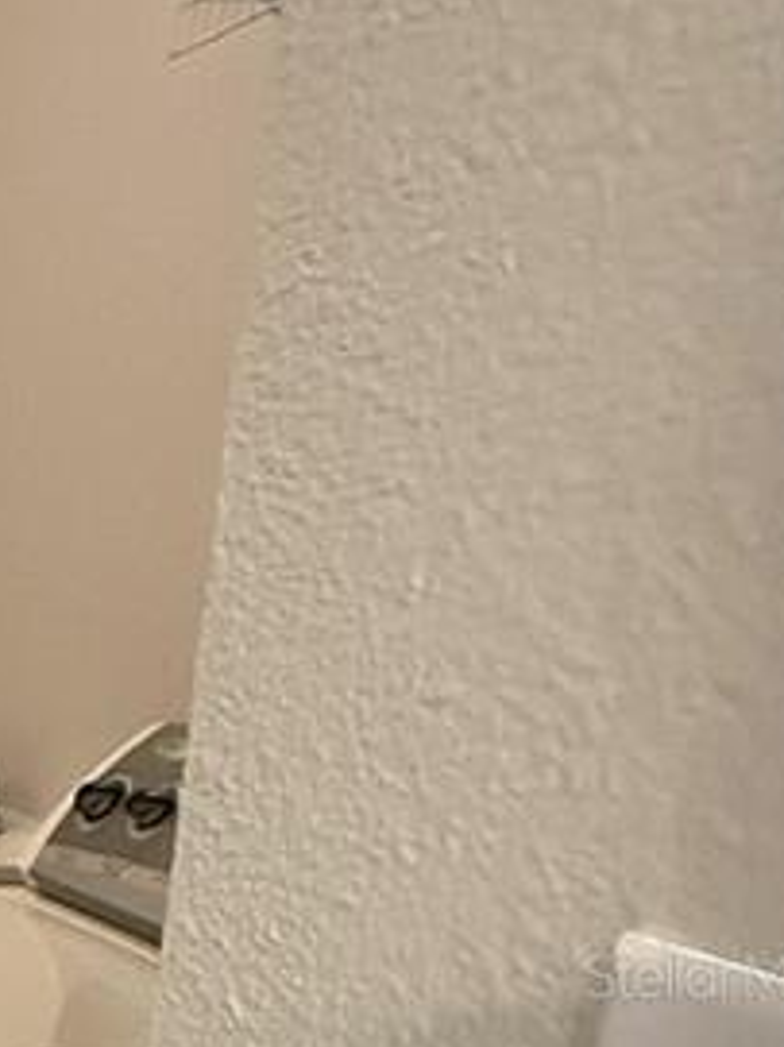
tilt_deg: -11.6
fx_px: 1874
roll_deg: +0.1
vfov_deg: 29.7
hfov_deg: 16.4
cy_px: 974
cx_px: -881
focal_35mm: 62
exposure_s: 1/60
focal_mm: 2.22
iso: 1000
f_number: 2.2
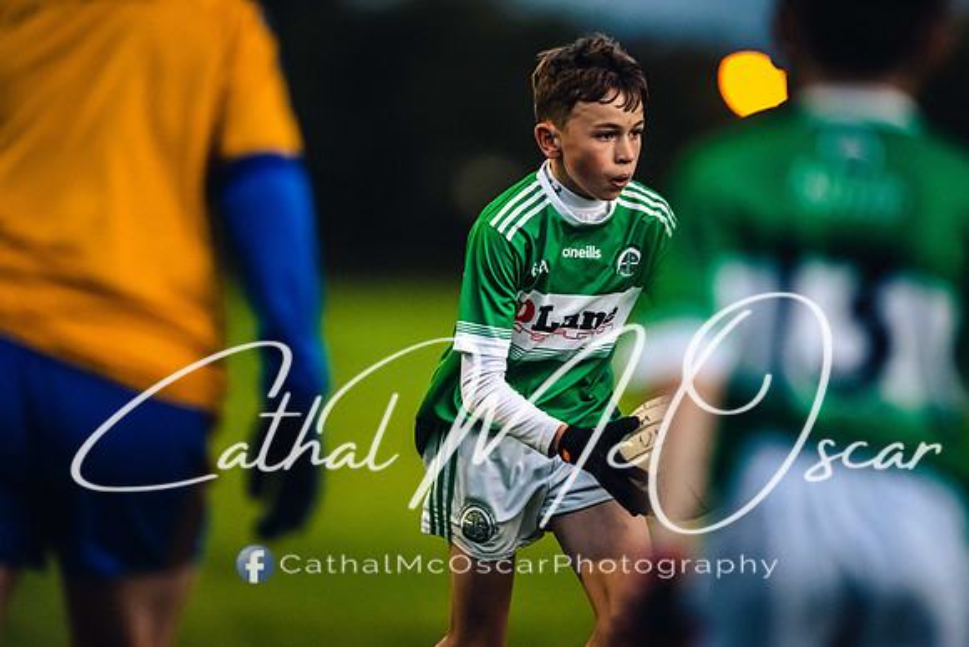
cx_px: 484
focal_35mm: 416
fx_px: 11196
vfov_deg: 3.3
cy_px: 324
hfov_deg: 5.0
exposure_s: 1/500
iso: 4000
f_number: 2.8
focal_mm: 400
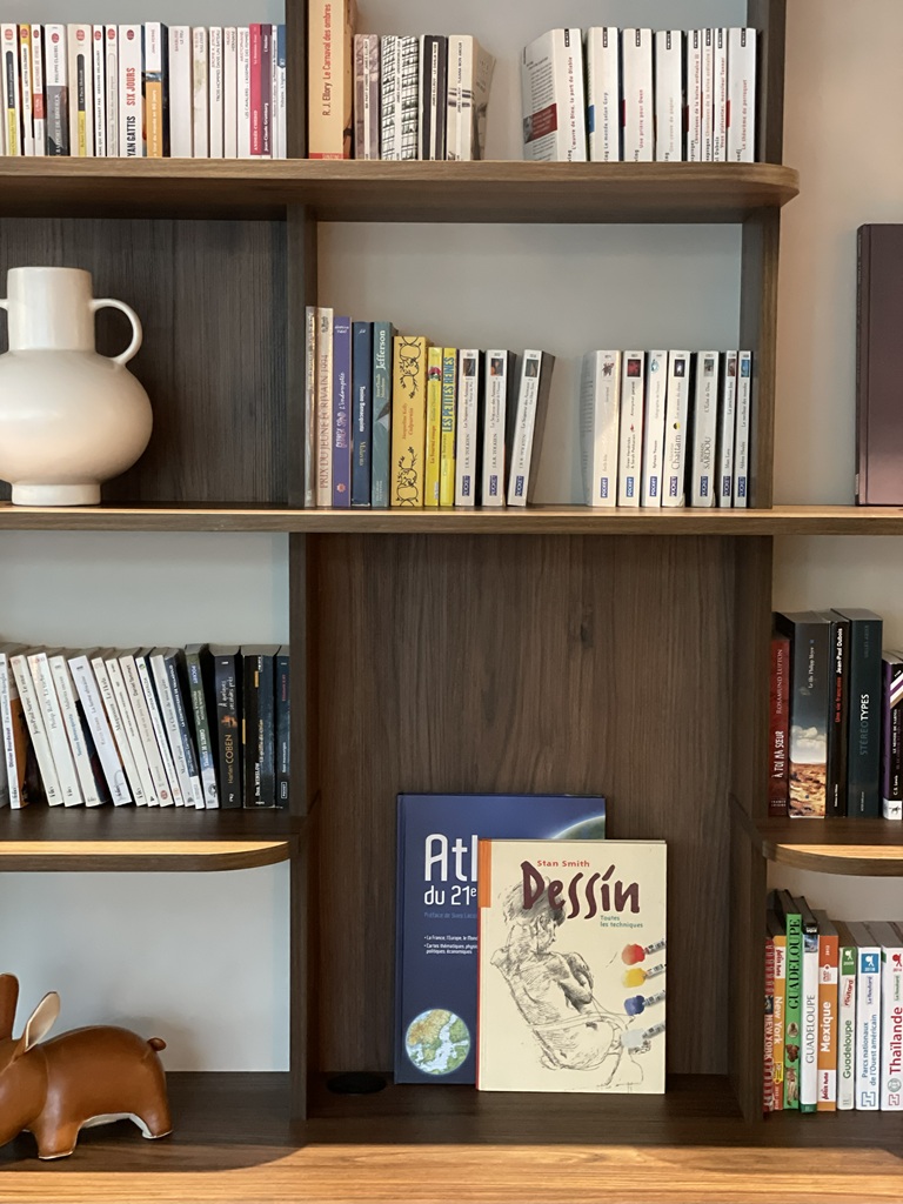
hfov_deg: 28.0
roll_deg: -0.2
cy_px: 602
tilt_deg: -3.7
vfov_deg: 36.8
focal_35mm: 52
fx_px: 1809
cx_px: 452
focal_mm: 6
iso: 500
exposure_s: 1/23
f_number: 2
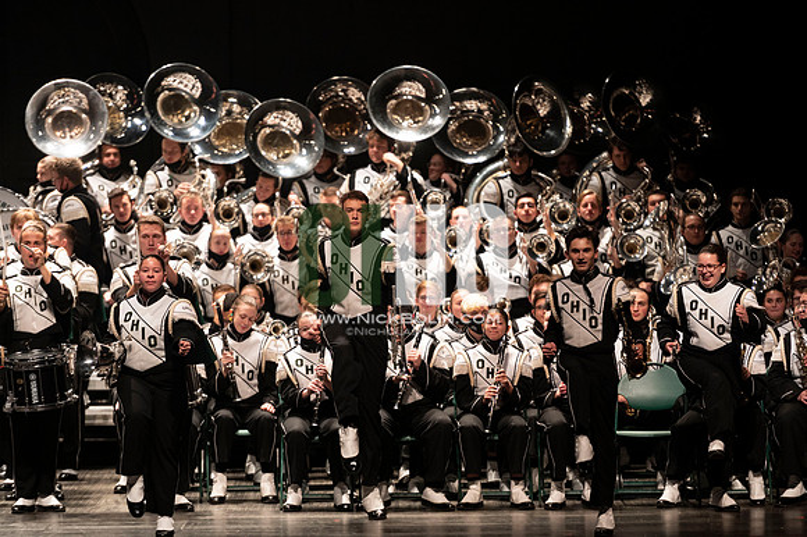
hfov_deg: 10.3
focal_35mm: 200
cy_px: 268
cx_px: 404
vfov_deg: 6.9
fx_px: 4481
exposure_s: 1/500
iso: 2500
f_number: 2.8
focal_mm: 200
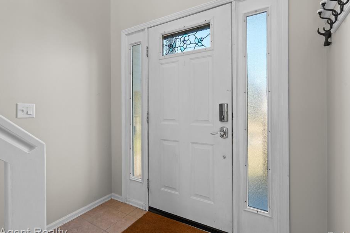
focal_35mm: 18
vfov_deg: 67.3
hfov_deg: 90.0
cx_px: 170
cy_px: 110
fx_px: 175
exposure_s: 1/2
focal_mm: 16
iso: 100
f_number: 9
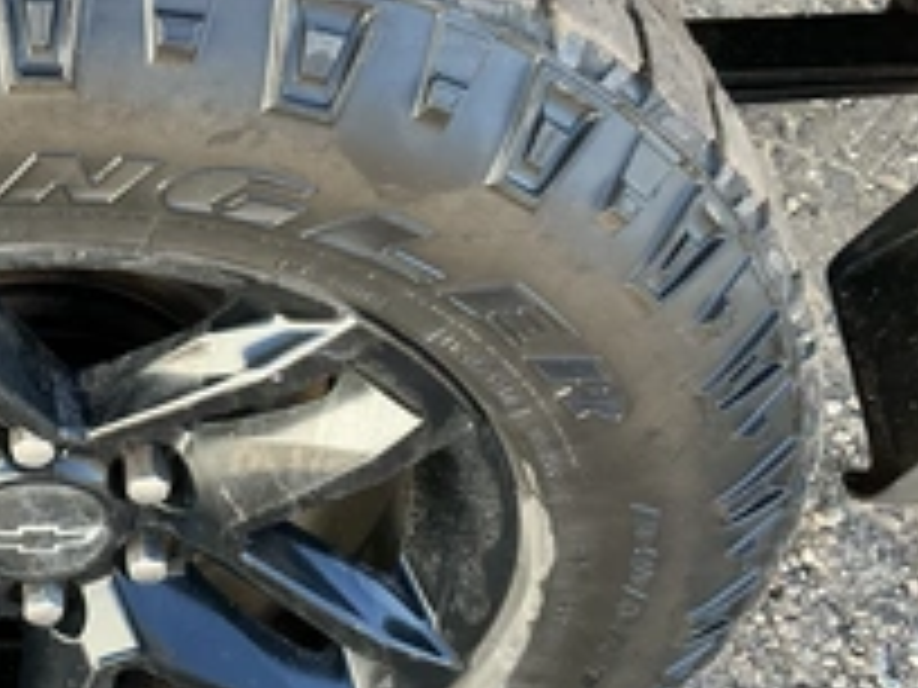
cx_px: 90
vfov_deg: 26.6
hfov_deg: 33.1
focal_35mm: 55
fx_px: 1459
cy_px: 346
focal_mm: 3
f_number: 1.8
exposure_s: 1/122
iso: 40
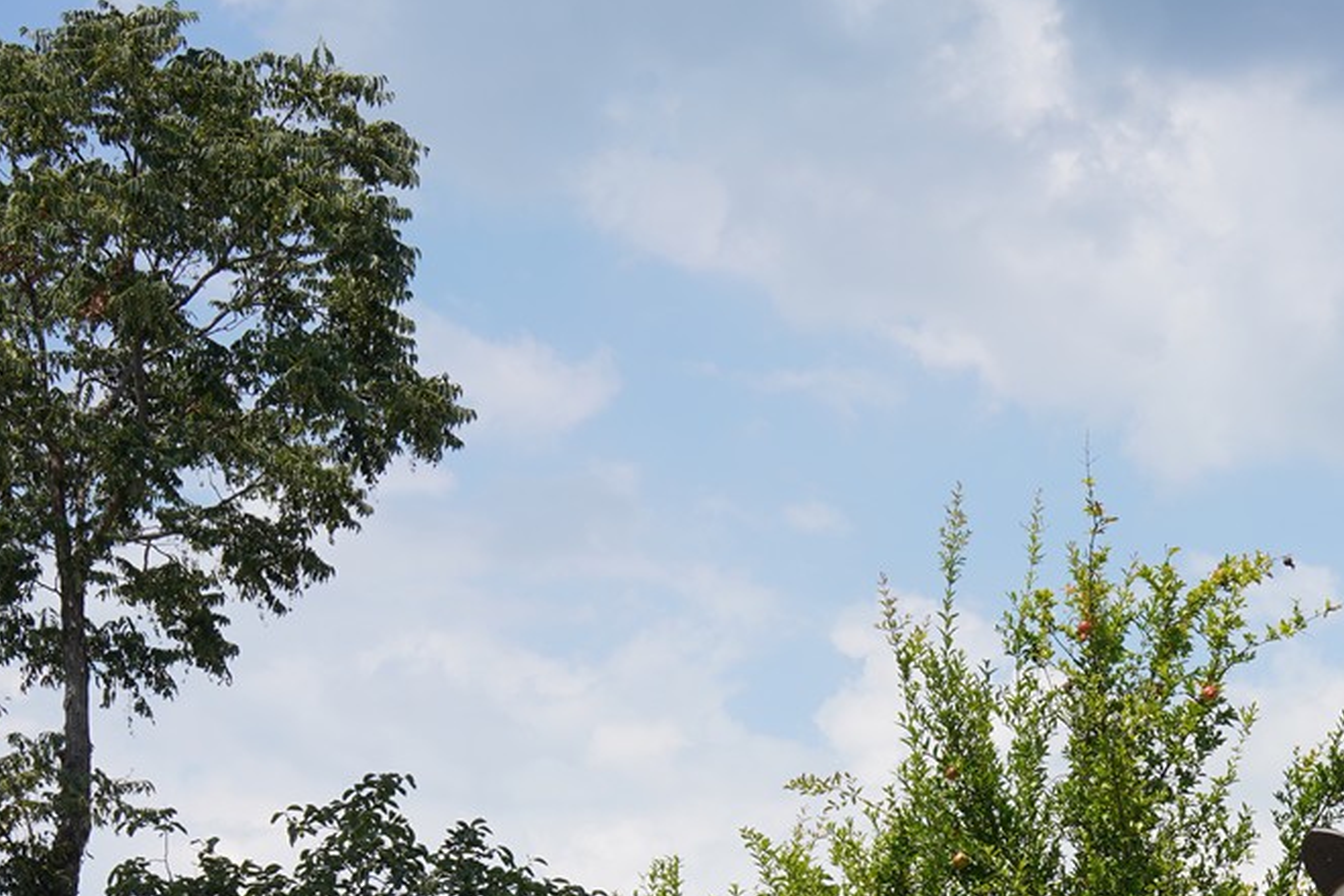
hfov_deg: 18.8
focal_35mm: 106
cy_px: 1348
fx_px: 3957
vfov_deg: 12.3
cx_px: 1301
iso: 100
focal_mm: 35
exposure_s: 1/100
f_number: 13
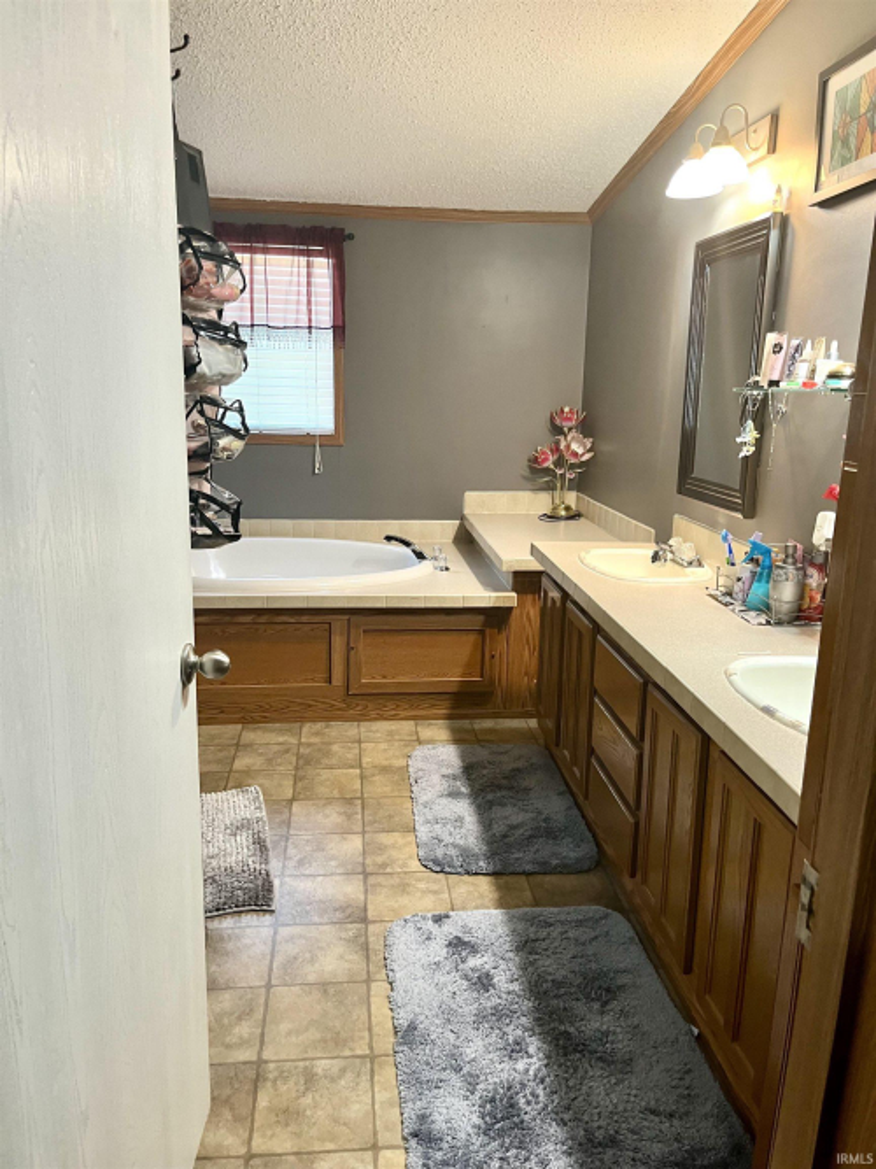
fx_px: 878
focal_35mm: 26
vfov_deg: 67.3
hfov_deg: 53.0
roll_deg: -1.3
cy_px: 584
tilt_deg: -11.1
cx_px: 438
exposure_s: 1/60
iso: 200
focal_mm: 5.1
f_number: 1.6
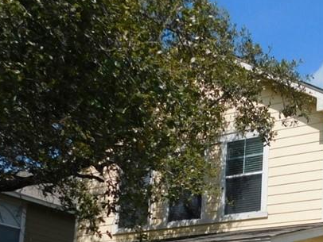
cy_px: 295
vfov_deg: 23.0
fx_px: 542
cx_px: 332
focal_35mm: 58
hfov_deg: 30.6
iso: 125
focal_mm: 4
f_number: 6
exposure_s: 1/640
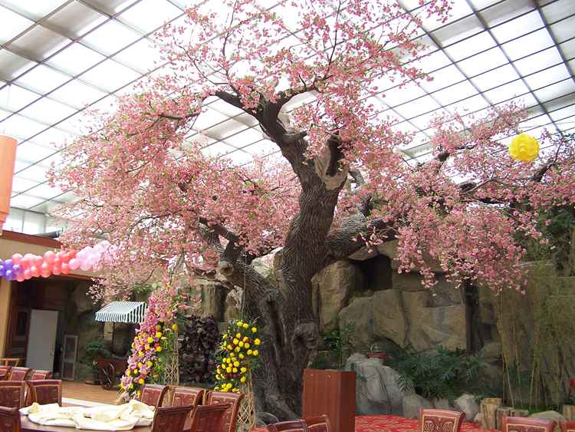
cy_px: 216
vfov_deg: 37.7
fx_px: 631
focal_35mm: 38
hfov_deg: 49.0
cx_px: 288
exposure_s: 1/30
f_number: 2.8
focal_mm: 6.3
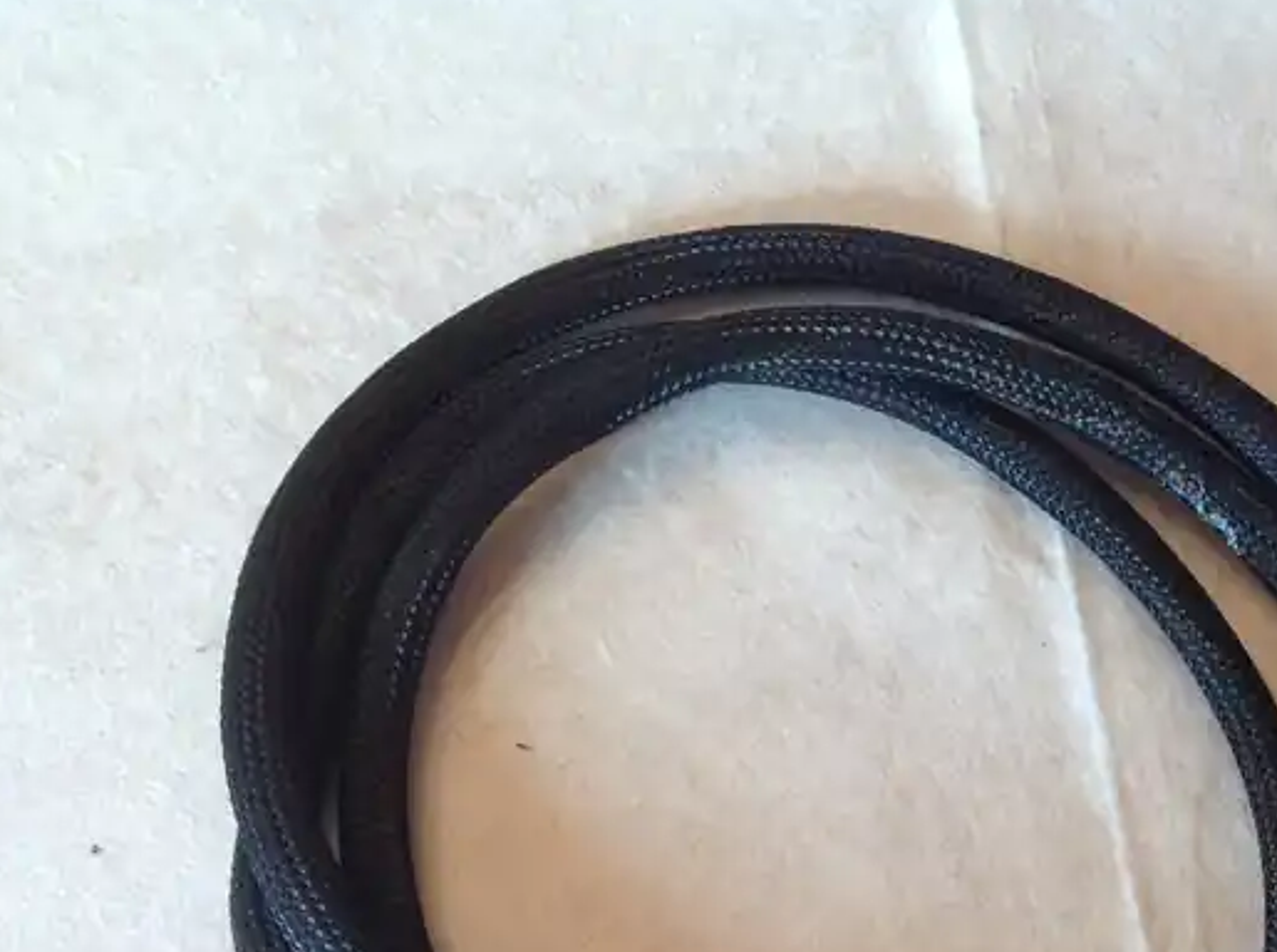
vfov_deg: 20.9
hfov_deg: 28.0
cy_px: 910
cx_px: 1039
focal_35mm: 68
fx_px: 2503
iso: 64
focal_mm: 4.28
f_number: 2.4
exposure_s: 1/60
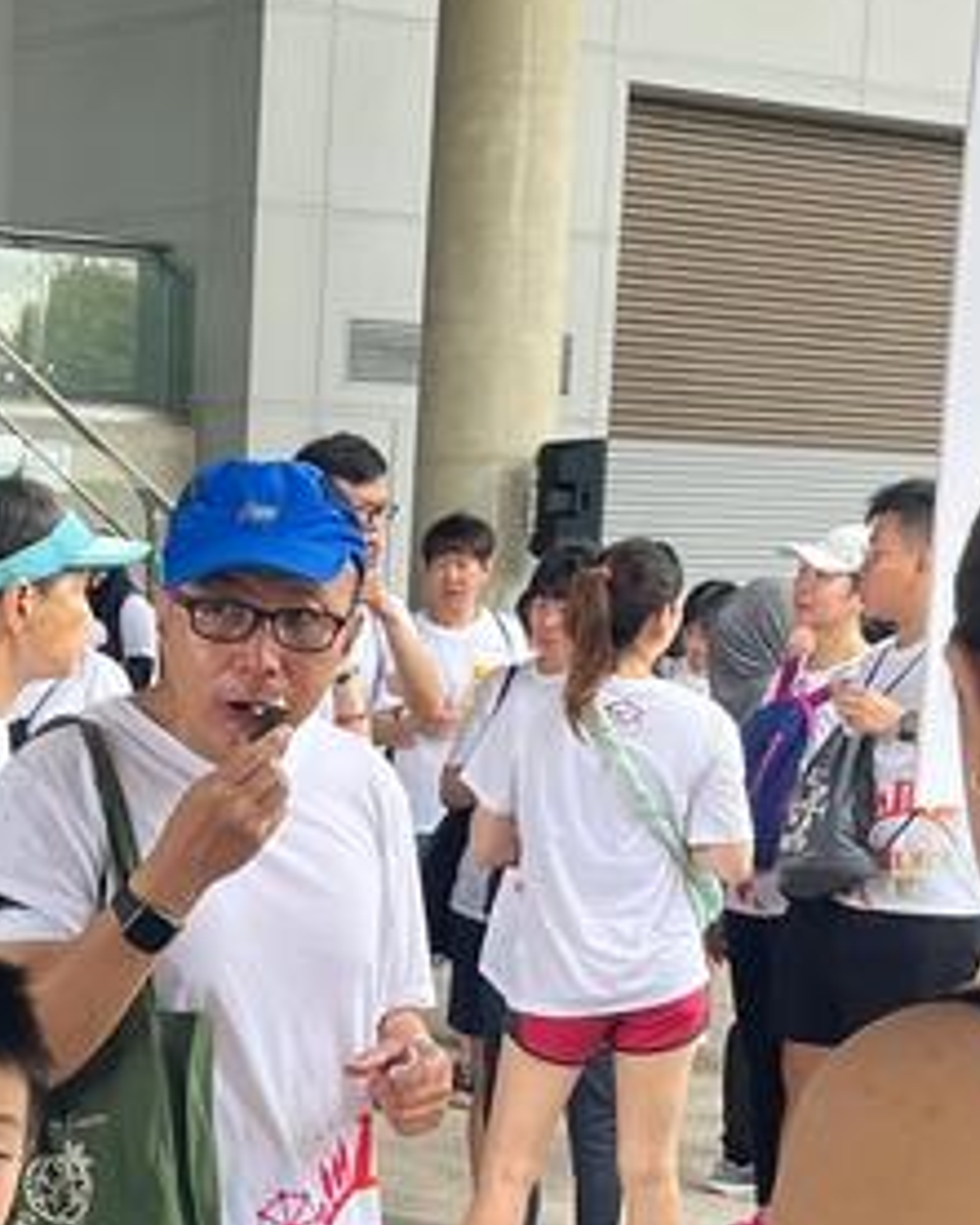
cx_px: -164
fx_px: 3551
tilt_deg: -11.3
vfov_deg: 18.9
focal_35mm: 98
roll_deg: +0.0
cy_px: 1272
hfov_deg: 15.2
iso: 50
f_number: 1.6
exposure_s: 1/121
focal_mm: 5.1
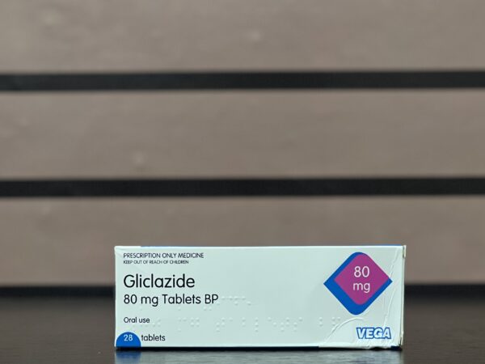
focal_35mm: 77
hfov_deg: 25.3
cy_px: 182
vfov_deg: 19.1
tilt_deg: +0.0
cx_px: 242
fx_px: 1079
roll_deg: +0.6
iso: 250
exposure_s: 1/33
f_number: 2.8
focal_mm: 9
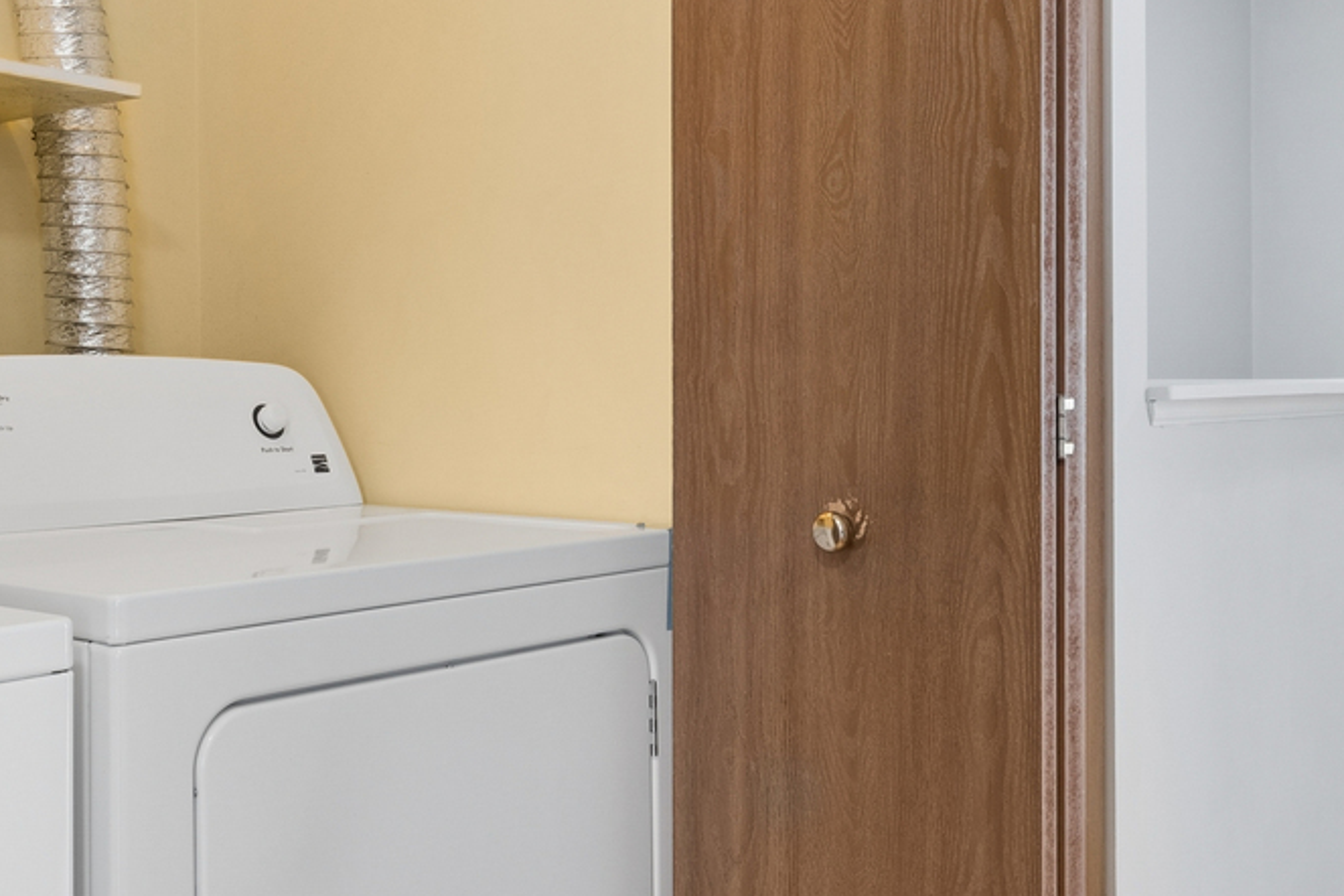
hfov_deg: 44.3
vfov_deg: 30.5
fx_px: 1643
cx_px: 545
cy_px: 448
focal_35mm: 44
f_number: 8
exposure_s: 1/10
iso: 320
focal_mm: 12
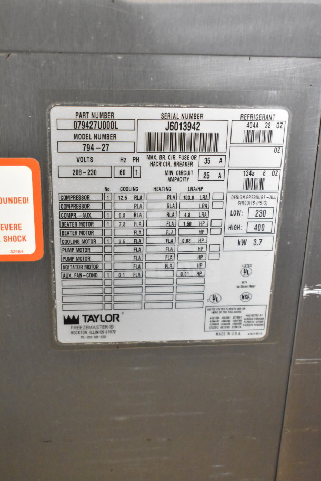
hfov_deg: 28.1
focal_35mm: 48
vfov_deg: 41.1
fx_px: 642
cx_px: 160
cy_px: 240
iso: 6400
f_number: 5
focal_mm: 32
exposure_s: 1/100
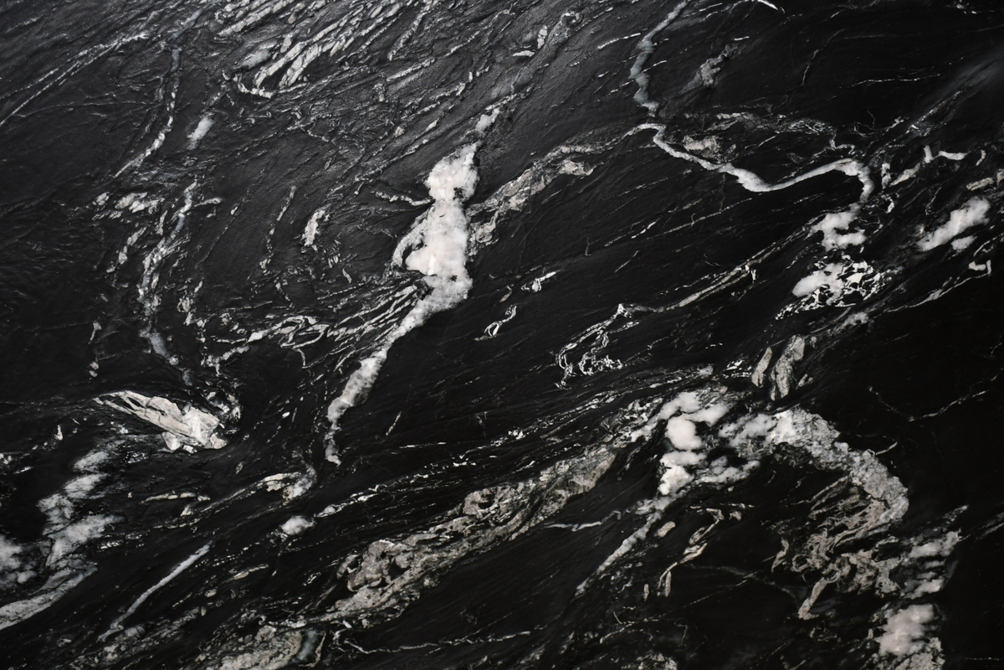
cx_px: 502
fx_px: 1590
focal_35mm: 57
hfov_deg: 35.1
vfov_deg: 23.8
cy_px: 335
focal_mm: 38
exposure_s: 1/60
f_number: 4.2
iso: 320
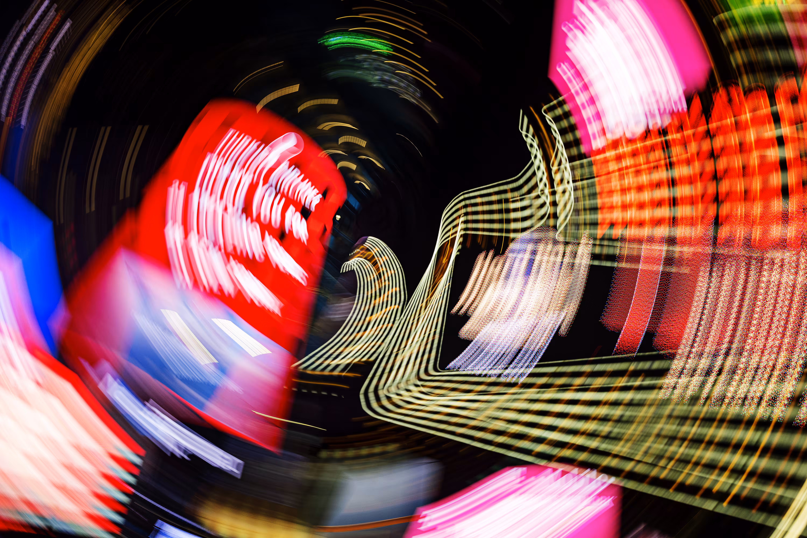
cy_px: 269
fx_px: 785
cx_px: 404
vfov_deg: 37.9
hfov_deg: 54.4
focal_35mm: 35
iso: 200
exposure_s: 1/20
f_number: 11
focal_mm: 35
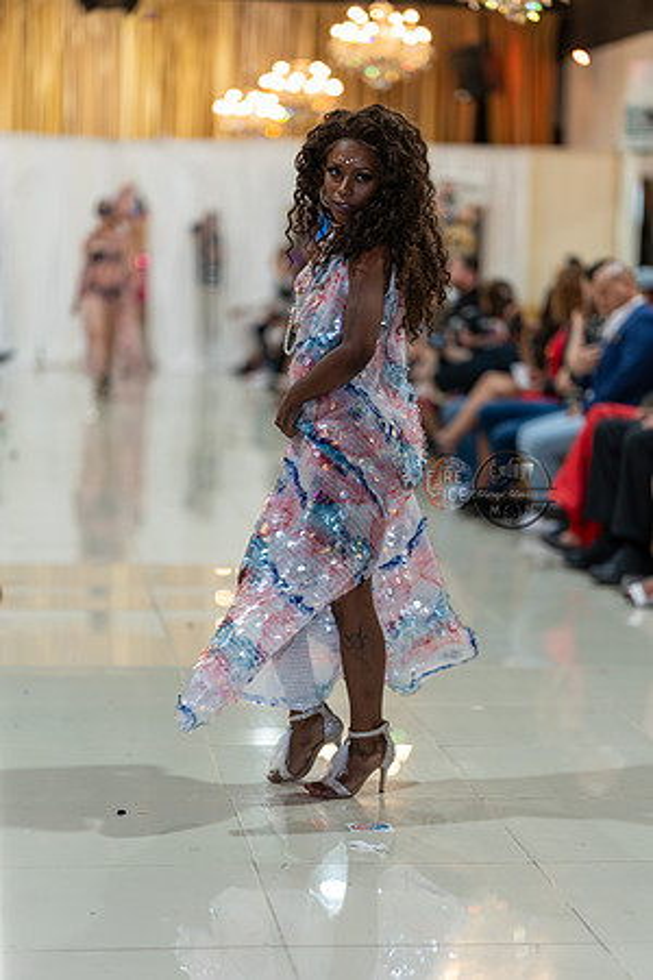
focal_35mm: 85
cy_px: 490
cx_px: 326
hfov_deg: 16.1
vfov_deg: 23.9
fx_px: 2313
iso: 160
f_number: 1.4
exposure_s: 1/160
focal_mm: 85
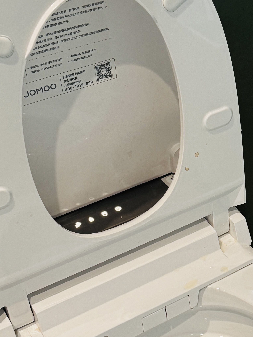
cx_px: 201
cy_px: 210
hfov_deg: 21.7
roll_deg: -1.3
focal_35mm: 67
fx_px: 653
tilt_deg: -42.6
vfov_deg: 28.9
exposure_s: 1/100
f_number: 1.78
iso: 200
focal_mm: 6.76
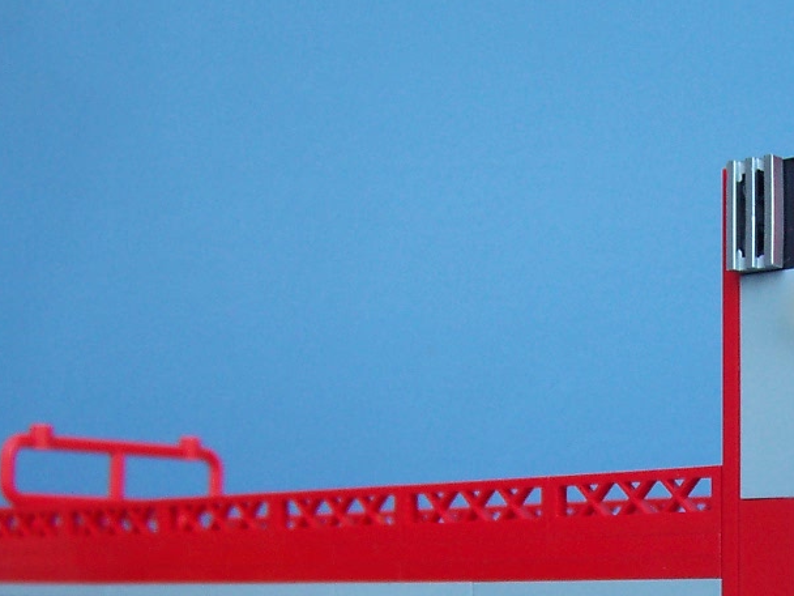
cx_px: 723
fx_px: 1674
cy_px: 473
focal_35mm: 73
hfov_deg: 25.8
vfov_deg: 20.0
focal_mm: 5.6
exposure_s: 1/60
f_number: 2.8
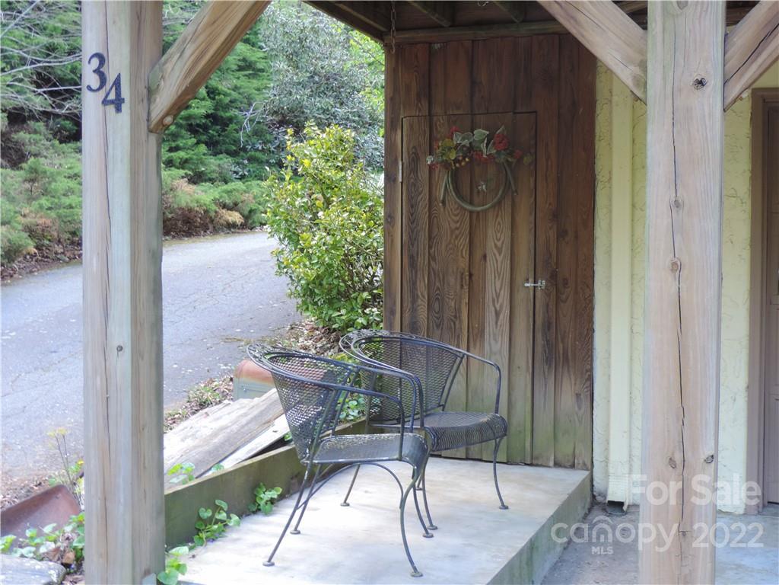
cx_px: 390
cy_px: 292
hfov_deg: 43.9
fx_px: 968
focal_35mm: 43
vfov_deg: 33.6
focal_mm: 7.6
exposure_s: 1/50
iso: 160
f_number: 3.4
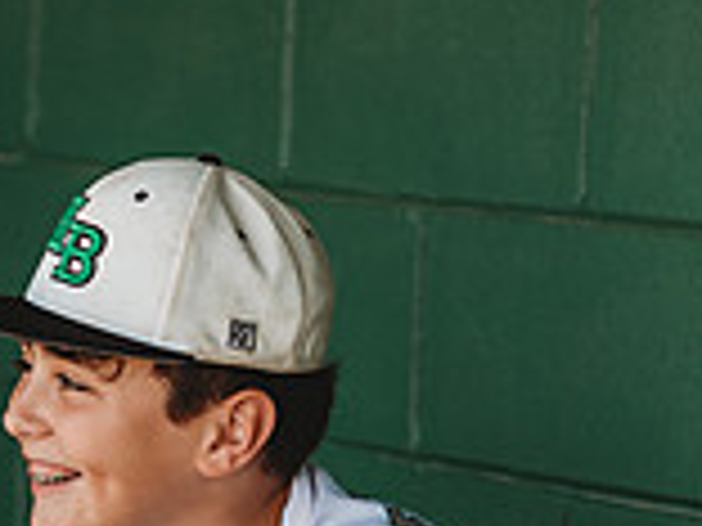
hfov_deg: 8.4
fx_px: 4786
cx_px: 212
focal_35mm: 236
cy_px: 841
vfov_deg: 6.2
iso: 160
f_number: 2.8
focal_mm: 85
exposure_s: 1/200
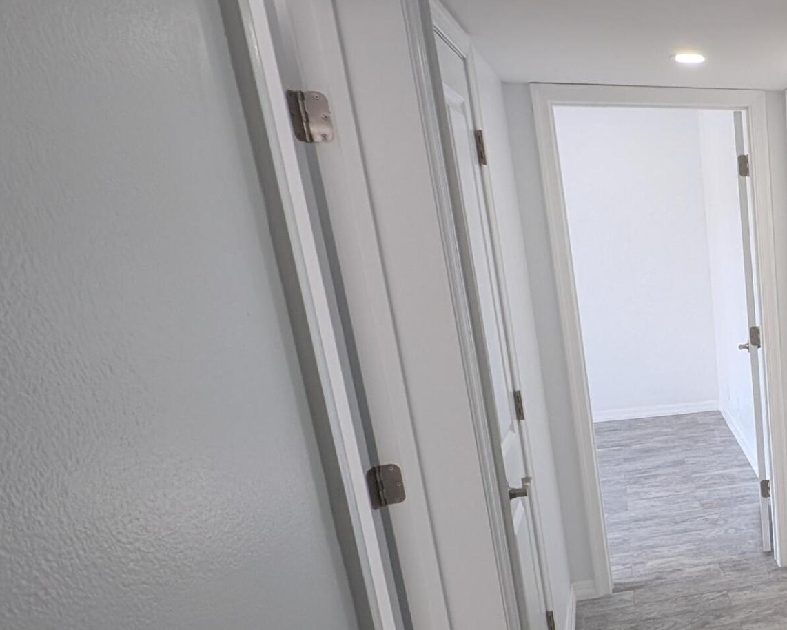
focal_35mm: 32
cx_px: 886
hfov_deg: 42.4
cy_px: 431
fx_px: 745
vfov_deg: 45.0
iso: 54
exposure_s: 1/120
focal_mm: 1.54
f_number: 2.2
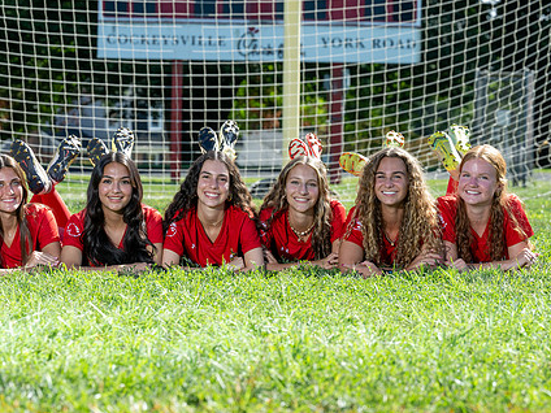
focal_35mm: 152
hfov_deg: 13.0
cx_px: 218
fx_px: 2419
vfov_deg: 9.8
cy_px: 186
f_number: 5.6
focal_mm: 96
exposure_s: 1/250
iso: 200
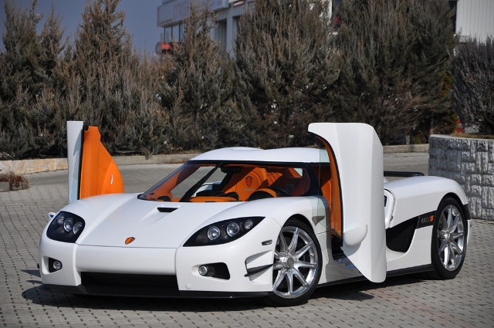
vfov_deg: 8.7
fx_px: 2158
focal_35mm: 158
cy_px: 164
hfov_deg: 13.1
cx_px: 247
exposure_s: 1/640
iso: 200
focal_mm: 105
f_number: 6.3
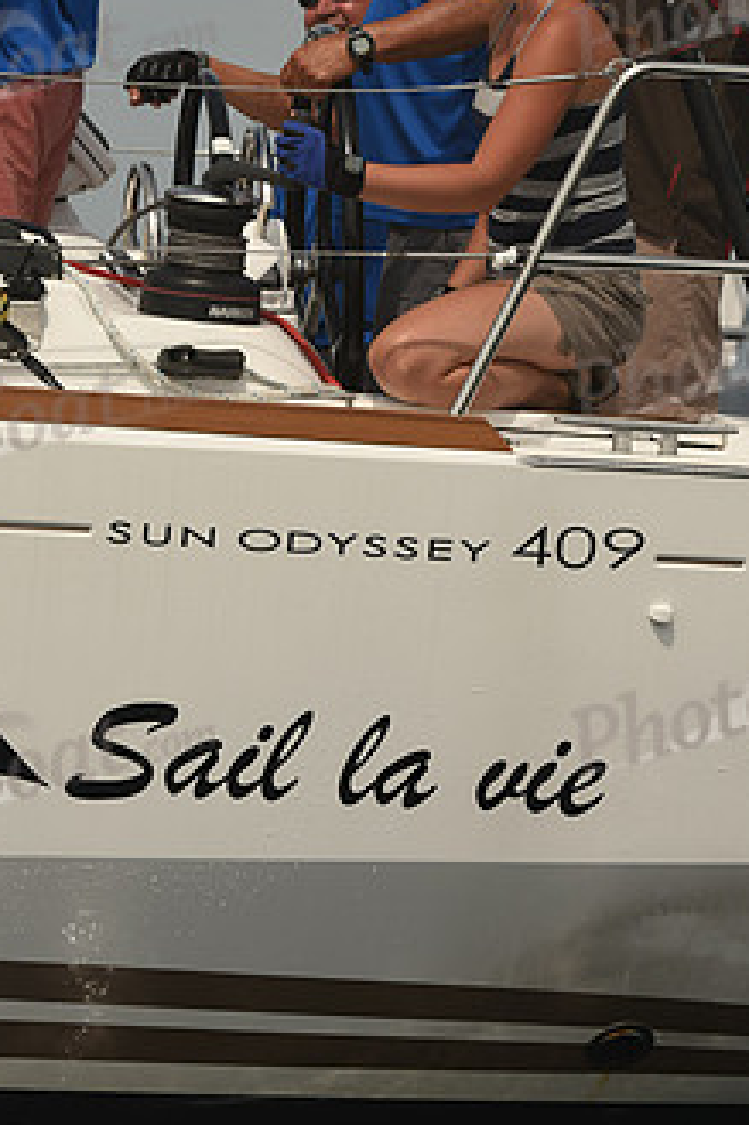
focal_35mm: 441
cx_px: 395
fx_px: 13776
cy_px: 212
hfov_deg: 3.1
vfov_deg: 4.7
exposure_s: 1/1000
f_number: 8
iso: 250
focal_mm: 250
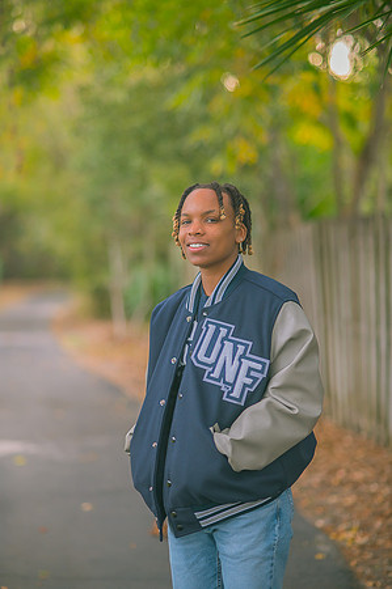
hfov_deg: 16.0
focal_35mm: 85
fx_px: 1391
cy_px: 294
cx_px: 196
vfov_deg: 23.9
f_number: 2.2
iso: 400
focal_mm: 85
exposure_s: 1/200
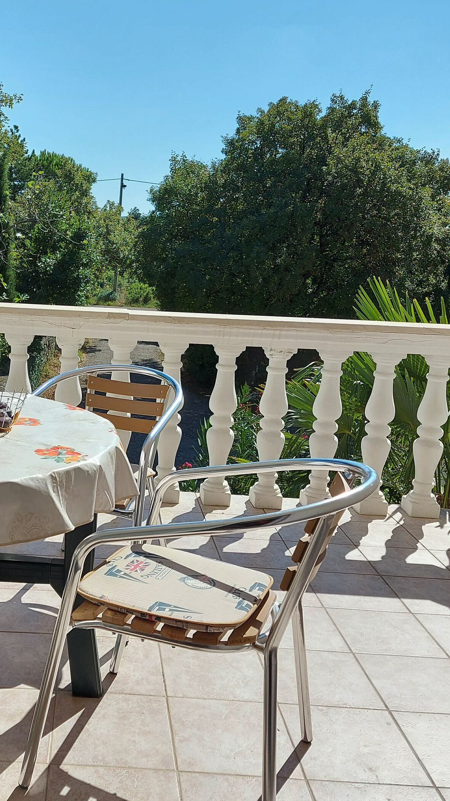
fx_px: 742
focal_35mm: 35
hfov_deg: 32.6
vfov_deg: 56.6
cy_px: 400
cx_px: 79
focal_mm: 5.23
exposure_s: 1/1749
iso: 32
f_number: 1.8
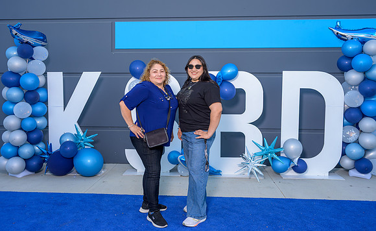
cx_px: 180
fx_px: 308
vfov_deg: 41.0
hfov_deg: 62.8
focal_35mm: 30
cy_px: 100
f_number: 4
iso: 100
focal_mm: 28
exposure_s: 1/200
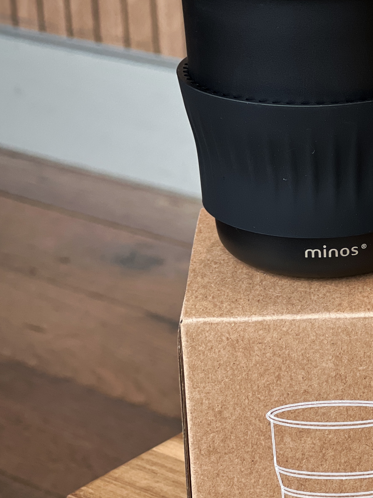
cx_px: 293
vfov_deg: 15.1
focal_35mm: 131
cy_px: 238
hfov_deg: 11.3
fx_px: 1882
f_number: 2.8
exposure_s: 1/121
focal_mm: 9
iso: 160
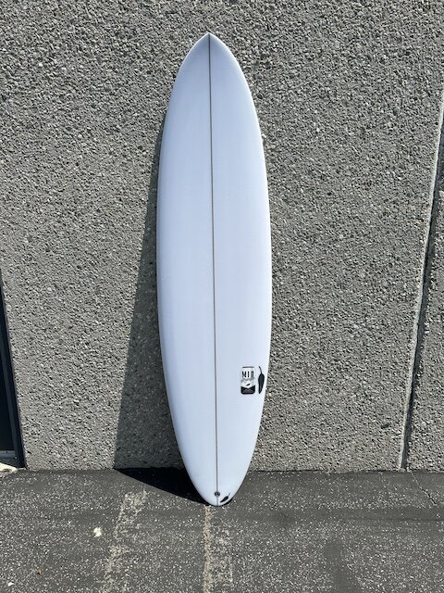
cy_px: 296
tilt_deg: -13.4
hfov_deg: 56.8
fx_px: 410
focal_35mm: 24
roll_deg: -0.2
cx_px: 222
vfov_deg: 71.6
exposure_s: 1/7042
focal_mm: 6.86
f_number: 1.78
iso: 80
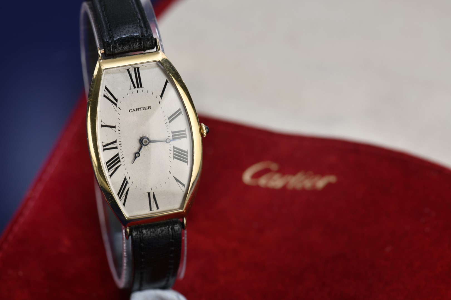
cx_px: 226
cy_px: 150
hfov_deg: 19.5
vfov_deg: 13.0
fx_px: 1315
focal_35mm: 105
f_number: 11
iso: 31
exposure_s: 1/160
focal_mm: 105
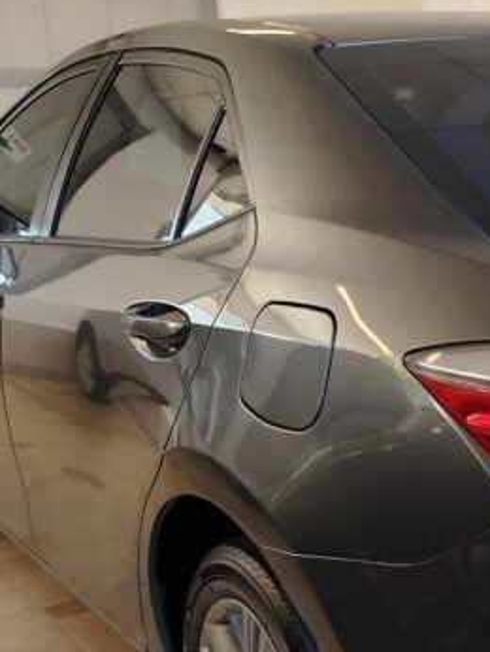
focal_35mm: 71
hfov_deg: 19.4
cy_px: 411
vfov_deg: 27.3
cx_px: 603
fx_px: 1338
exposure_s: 1/50
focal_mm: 5.25
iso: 434
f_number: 1.75
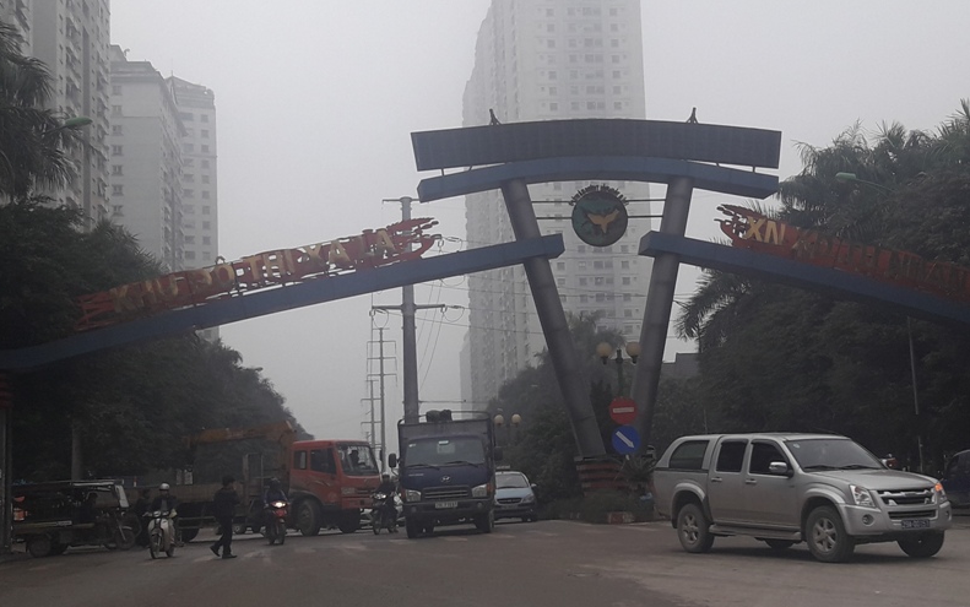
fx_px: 793
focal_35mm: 30
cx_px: 487
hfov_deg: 62.9
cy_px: 277
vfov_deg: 41.8
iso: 40
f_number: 1.9
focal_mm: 3.7
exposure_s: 1/152
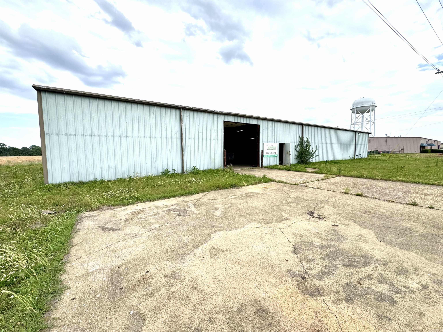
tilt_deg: -4.3
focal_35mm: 14
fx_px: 179
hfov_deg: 102.1
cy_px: 166
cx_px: 222
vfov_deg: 85.7
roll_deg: +0.2
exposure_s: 1/1477
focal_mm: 2.22
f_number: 2.2
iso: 40
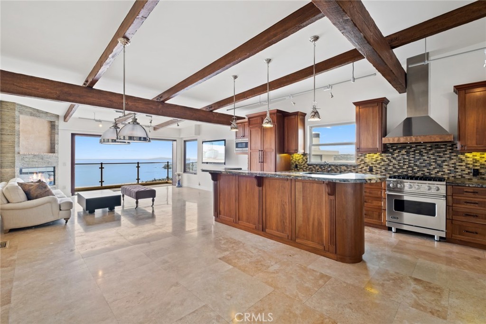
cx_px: 243
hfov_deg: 100.4
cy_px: 162
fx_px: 203
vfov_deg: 77.3
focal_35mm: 15
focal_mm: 10
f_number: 8
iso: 400
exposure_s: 1/4
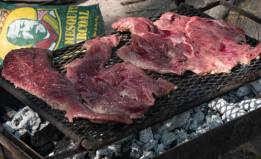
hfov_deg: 16.2
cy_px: 76
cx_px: 126
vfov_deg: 9.9
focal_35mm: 130
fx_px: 915
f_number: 6.3
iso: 200
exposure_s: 1/250
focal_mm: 56
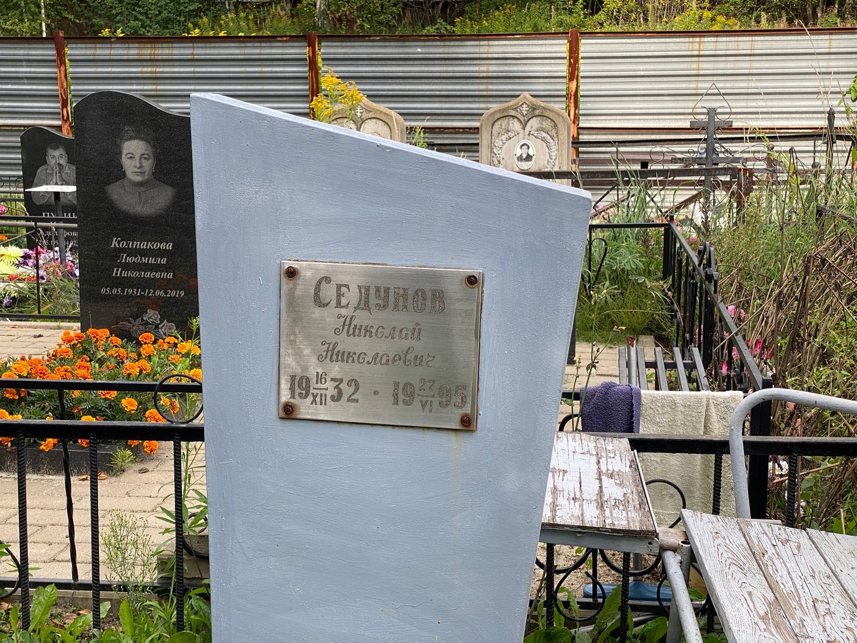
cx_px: 428
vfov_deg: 28.0
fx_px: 1287
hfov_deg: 36.8
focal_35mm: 52
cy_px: 322
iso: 20
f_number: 2
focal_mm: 6
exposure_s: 1/240
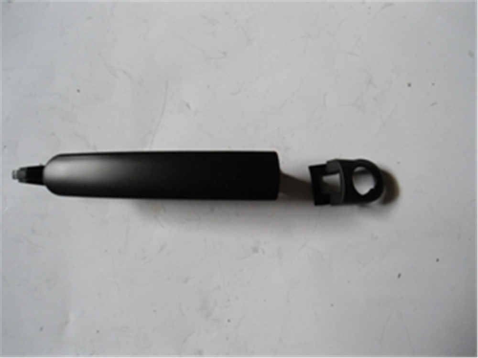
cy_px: 179
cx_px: 239
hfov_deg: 67.4
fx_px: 359
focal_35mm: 26
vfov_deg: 53.0
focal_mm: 4.7
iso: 400
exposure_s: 1/30
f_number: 2.8
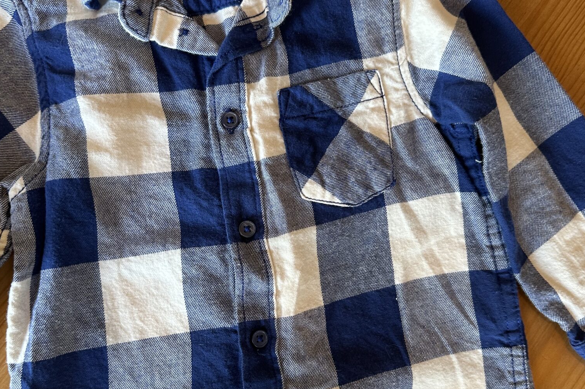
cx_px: 289
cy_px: 242
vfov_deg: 38.6
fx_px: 552
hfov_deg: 55.8
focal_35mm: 34
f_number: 1.78
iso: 200
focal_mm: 6.86
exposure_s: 1/60
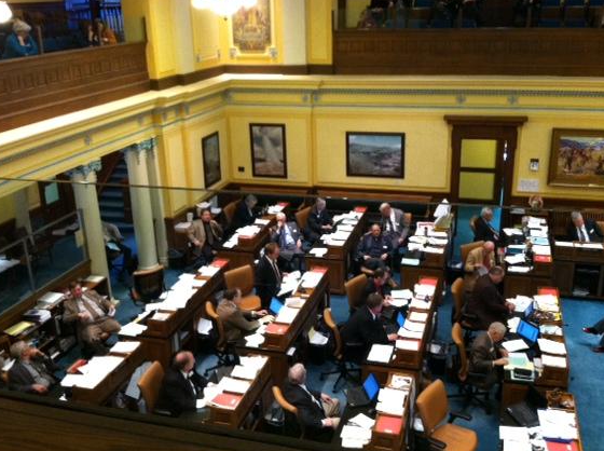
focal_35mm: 40
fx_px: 697
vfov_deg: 35.9
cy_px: 234
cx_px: 314
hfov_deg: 46.9
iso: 250
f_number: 2.8
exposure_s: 1/15
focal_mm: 3.85
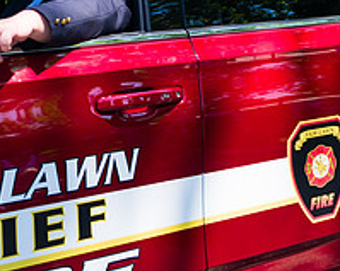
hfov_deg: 25.4
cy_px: -32
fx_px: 744
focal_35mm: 74
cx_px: 82
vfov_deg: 19.7
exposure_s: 1/1250
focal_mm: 27
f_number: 5
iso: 200
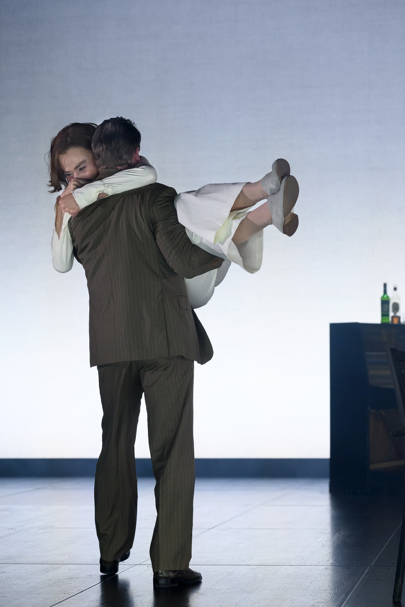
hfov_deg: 14.0
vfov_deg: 20.8
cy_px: 307
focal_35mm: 98
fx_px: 1654
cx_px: 229
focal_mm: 82
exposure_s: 1/320
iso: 4000
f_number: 4
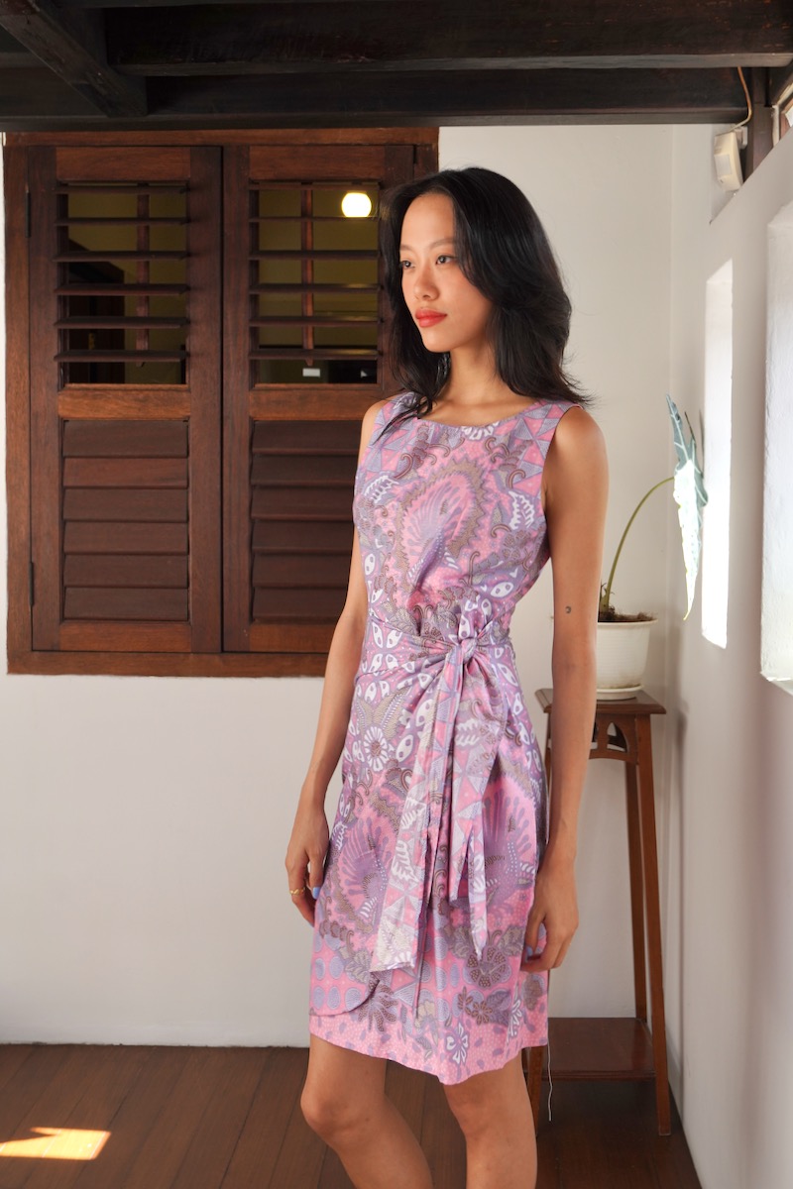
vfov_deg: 61.9
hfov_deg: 43.6
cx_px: 396
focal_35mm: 30
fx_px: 991
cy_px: 594
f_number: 6.3
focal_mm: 30
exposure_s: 1/160
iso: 400
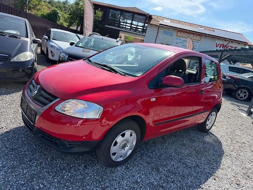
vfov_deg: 56.8
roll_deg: -13.3
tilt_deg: -15.8
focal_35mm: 24
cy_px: 95
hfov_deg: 71.6
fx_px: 175
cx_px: 126
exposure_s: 1/2169
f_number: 1.78
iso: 100
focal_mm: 6.76
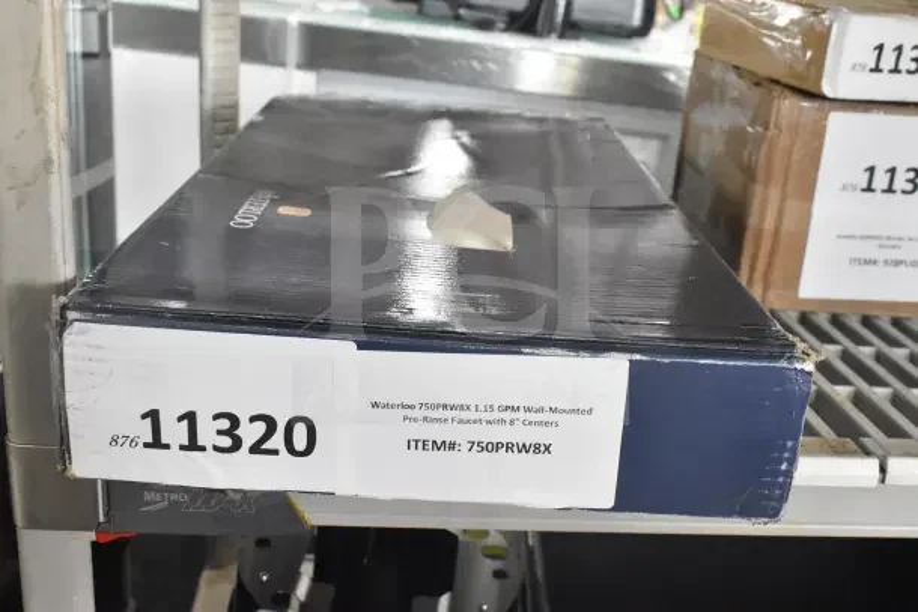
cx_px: 459
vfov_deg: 31.9
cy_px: 306
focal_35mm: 42
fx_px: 1071
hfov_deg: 46.4
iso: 6400
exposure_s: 1/200
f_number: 7.1
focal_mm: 28
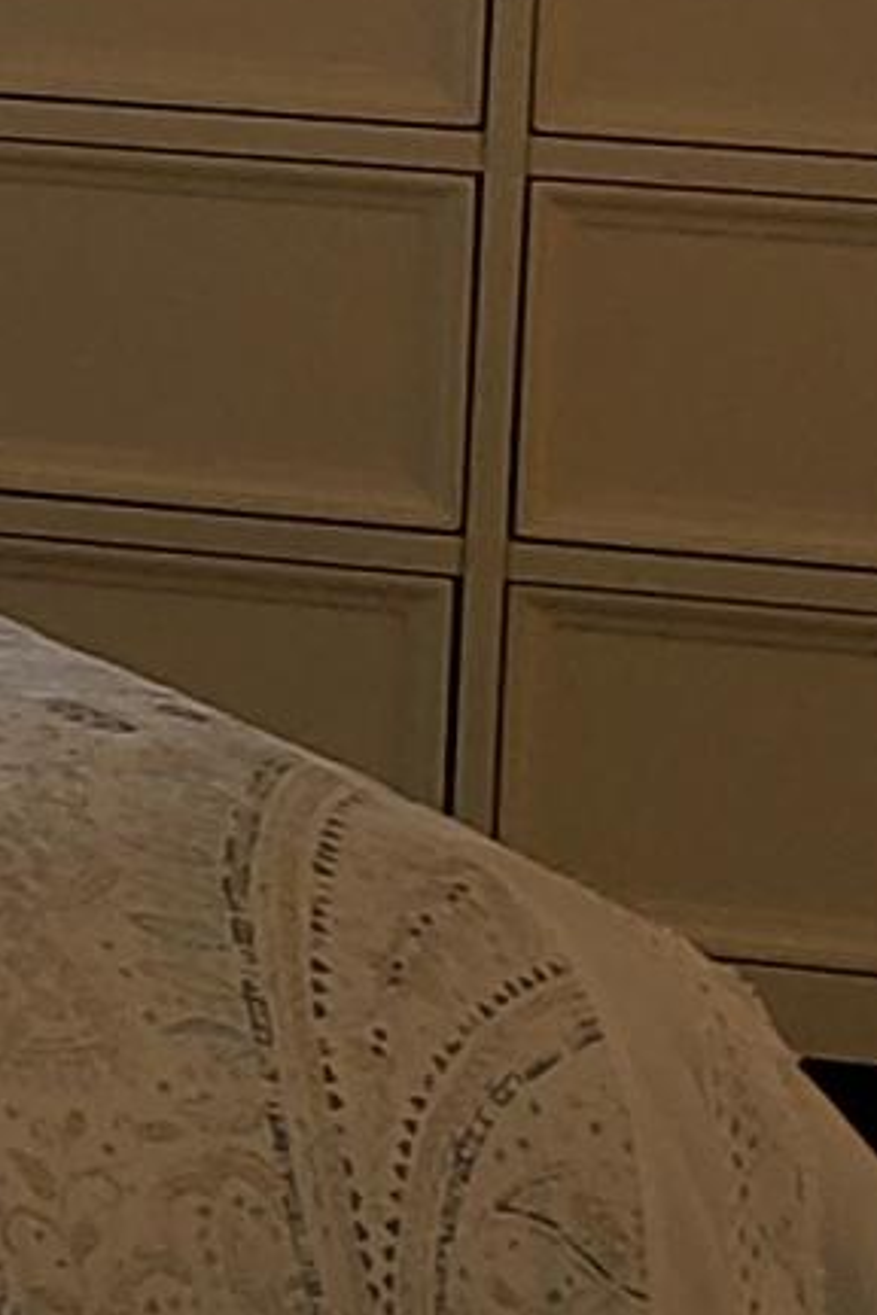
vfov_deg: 10.7
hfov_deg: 6.7
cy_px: -420
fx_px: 6869
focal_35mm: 188
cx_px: -1721
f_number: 2.4
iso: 125
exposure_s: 1/60
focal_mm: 4.3
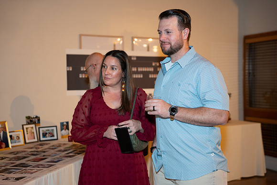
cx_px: 138
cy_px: 92
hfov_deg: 38.7
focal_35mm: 51
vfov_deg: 26.3
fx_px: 395
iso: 1600
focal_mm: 51.3
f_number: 2.8
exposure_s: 1/125
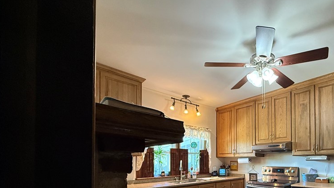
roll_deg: +0.2
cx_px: 228
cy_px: 159
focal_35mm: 21
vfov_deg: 49.4
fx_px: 186
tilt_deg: +0.4
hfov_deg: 80.5
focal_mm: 2.22
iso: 400
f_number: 2.2
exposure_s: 1/60
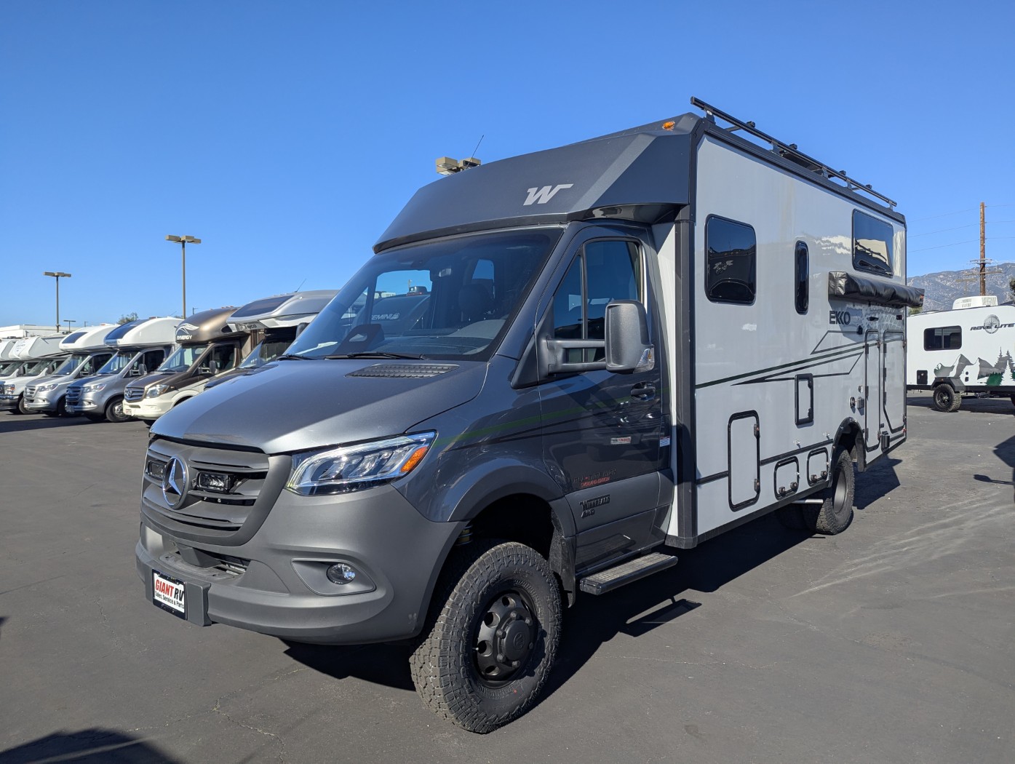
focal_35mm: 24
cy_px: 382
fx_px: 705
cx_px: 508
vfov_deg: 56.9
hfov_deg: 71.5
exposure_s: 1/2262
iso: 44
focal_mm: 6.81
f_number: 1.85
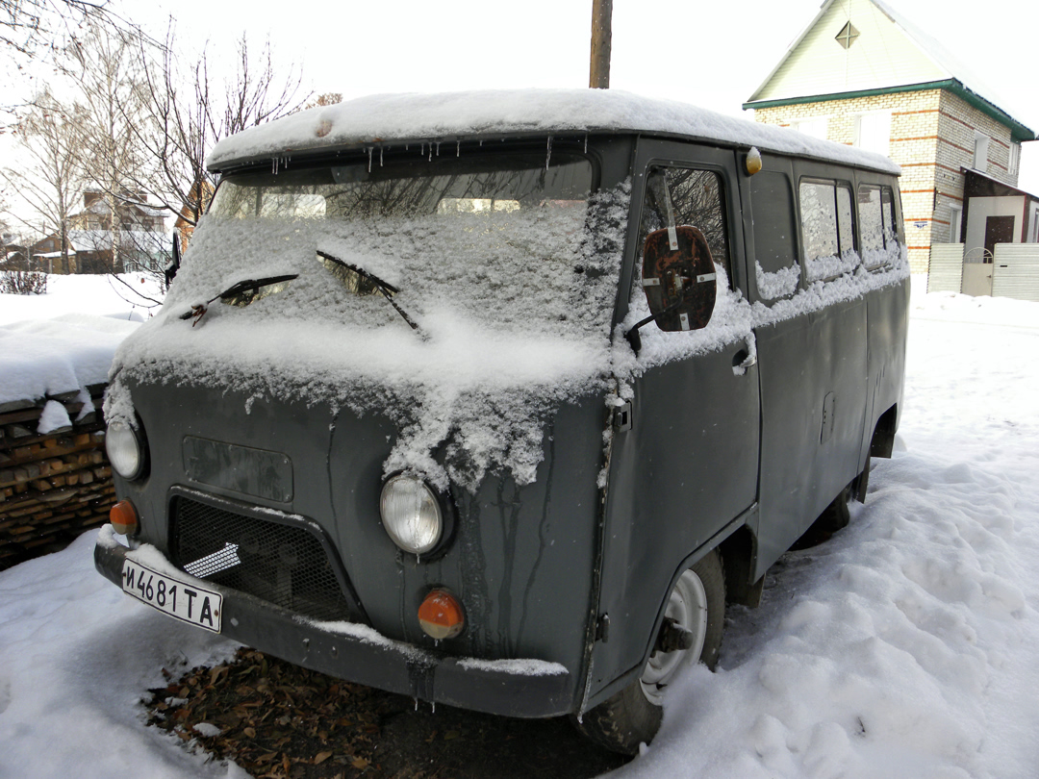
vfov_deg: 48.2
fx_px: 870
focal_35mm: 29
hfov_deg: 61.7
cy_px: 390
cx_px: 520
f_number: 3.5
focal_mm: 5.2
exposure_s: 1/154
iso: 64
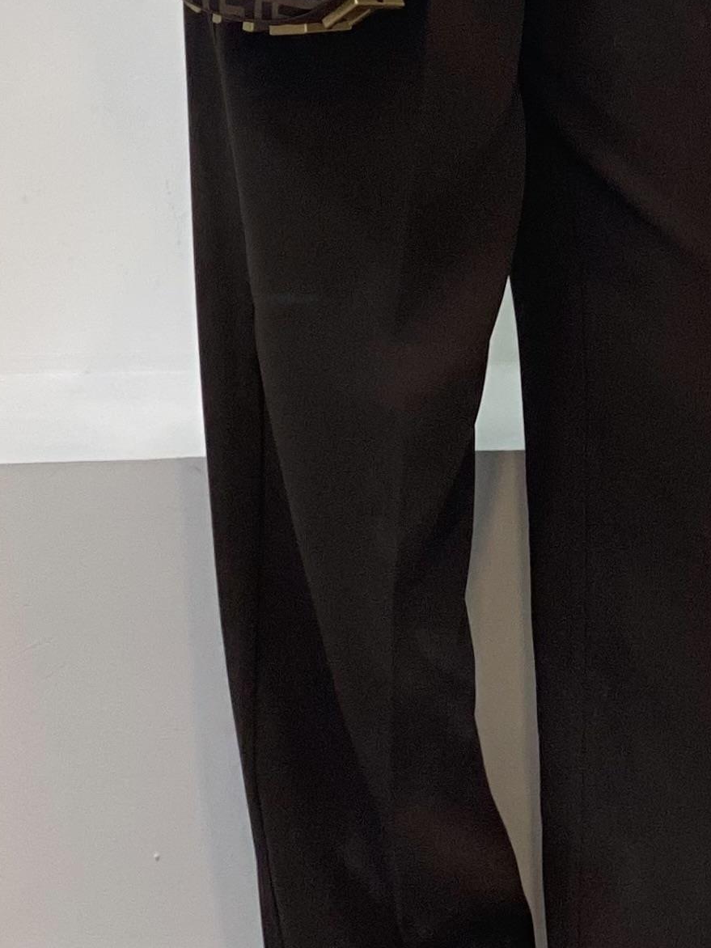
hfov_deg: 8.5
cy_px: -178
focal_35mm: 174
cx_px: 704
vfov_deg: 11.2
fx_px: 4765
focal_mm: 6
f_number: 2
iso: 80
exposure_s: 1/100
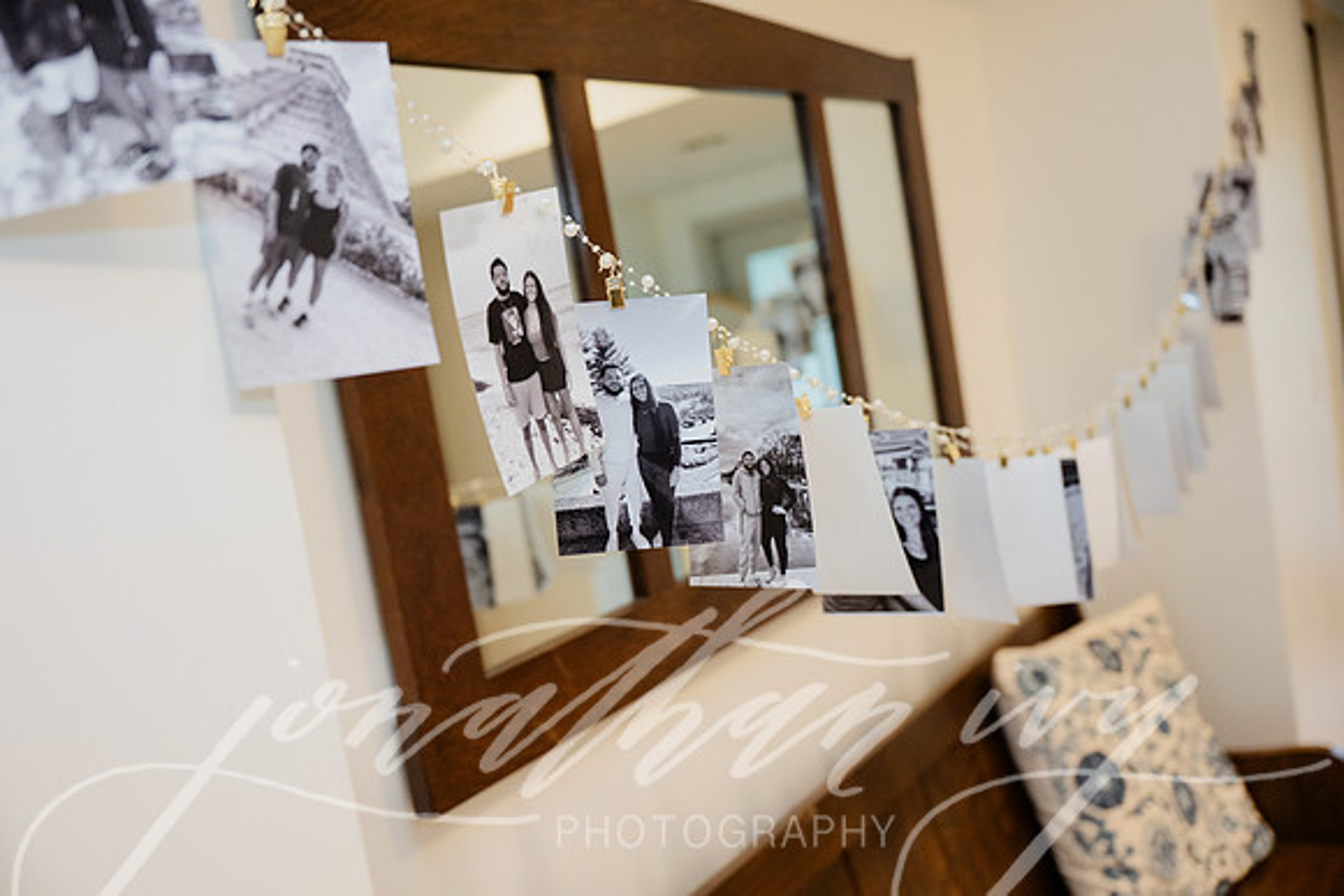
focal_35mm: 34
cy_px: 448
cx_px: 672
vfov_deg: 38.4
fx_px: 1288
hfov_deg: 55.1
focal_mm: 34.5
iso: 800
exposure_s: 1/160
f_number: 2.8
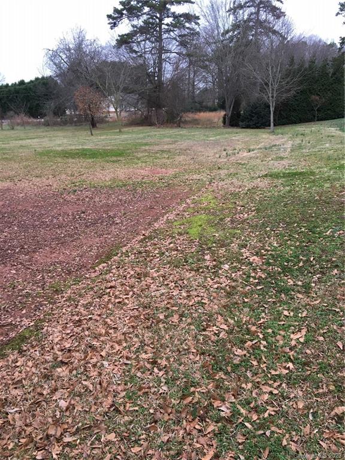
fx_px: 385
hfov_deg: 48.2
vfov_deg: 61.7
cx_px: 172
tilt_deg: -16.4
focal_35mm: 29
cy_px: 230
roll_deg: +0.9
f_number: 2.2
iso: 25
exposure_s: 1/30
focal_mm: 4.15
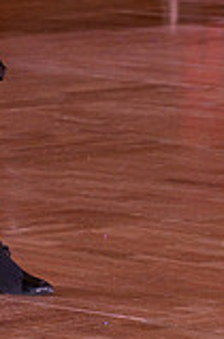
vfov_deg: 3.8
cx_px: -91
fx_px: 5148
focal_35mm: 548
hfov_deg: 2.5
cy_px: -102
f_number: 7.1
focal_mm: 150
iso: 2000
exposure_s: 1/250
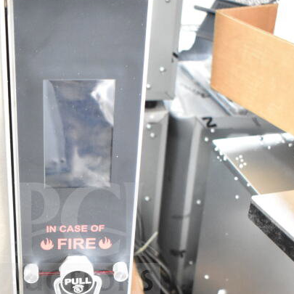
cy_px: 240
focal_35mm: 72
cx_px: 78
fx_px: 691
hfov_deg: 23.8
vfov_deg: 23.6
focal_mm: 25
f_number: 4
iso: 5000
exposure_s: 1/40
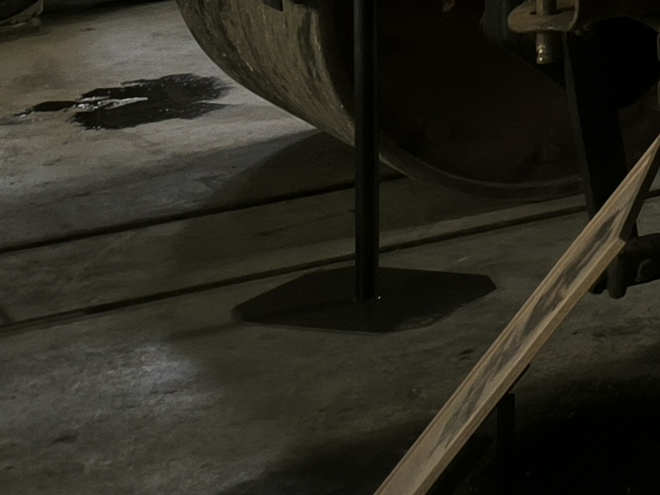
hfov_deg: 12.5
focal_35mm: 125
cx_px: 1553
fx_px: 2384
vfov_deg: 10.9
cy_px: -461
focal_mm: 6.92
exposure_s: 1/50
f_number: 1.9
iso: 640
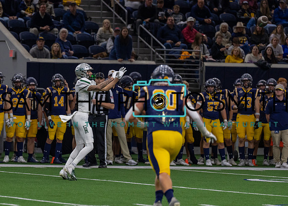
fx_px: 2914
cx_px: 51
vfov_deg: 4.0
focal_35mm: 356
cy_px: 105
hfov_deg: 5.7
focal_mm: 200
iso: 2000
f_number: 2.8
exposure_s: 1/1000
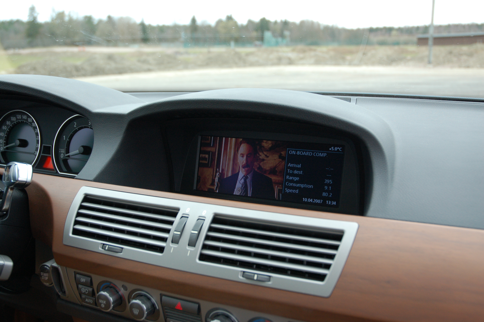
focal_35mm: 40
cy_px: 161
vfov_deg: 33.0
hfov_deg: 48.0
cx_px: 242
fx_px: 544
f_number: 4.5
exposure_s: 1/80
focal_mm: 27
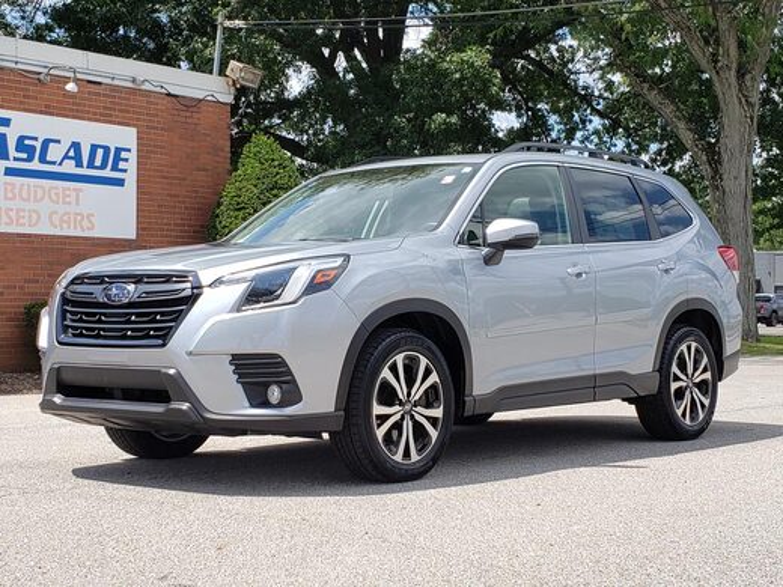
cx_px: 392
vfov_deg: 53.1
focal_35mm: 26
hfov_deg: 67.3
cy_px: 294
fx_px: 588
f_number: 2.4
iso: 50
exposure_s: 1/1067
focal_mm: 4.3
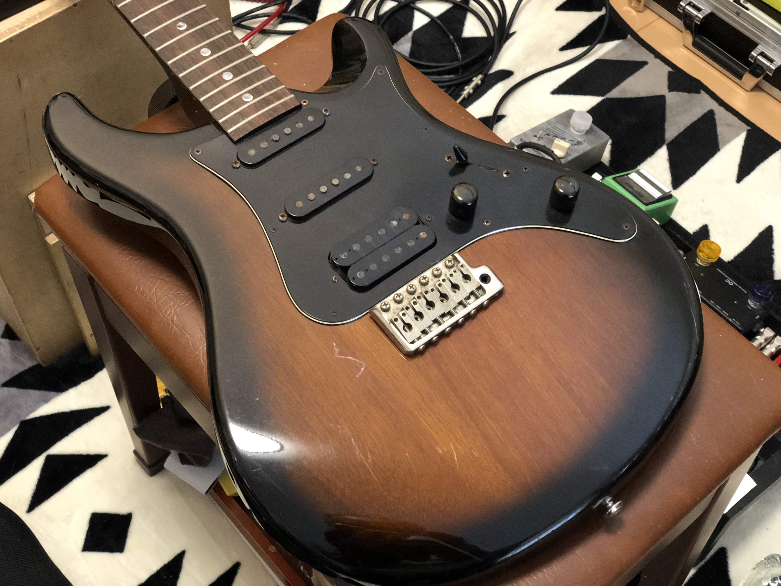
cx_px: 390
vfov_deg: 28.0
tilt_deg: -55.9
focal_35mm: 52
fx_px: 1173
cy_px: 293
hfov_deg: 36.8
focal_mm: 6
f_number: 2.4
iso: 160
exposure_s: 1/8
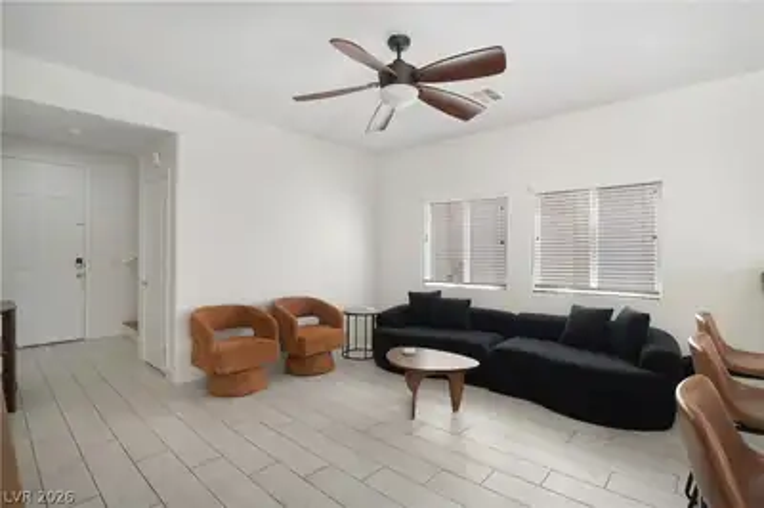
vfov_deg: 73.6
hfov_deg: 96.8
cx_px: 382
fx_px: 339
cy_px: 254
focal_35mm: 16
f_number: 10
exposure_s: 1/25
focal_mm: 16
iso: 500
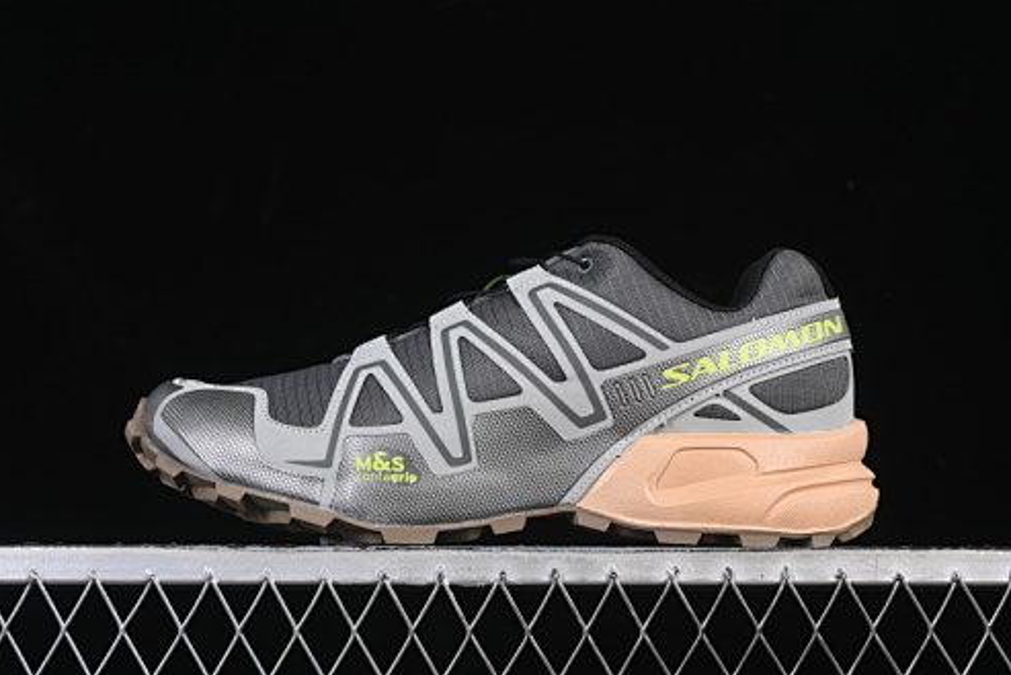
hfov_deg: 26.6
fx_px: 2135
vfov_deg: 18.0
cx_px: 507
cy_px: 335
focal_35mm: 76
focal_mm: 50
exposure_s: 1/60
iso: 160
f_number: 7.1
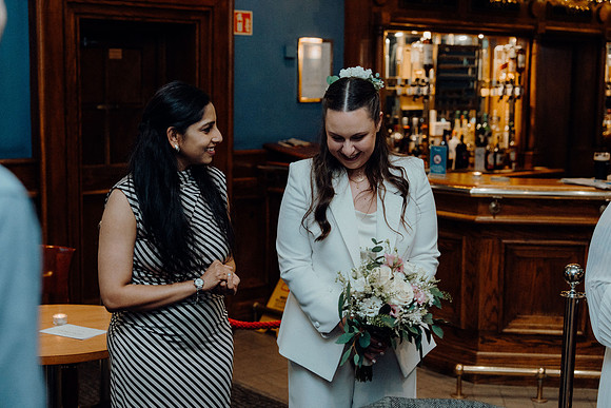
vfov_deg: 23.0
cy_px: 204
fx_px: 1002
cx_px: 306
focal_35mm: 59
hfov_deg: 33.9
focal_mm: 59
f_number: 3.5
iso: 2500
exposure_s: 1/160
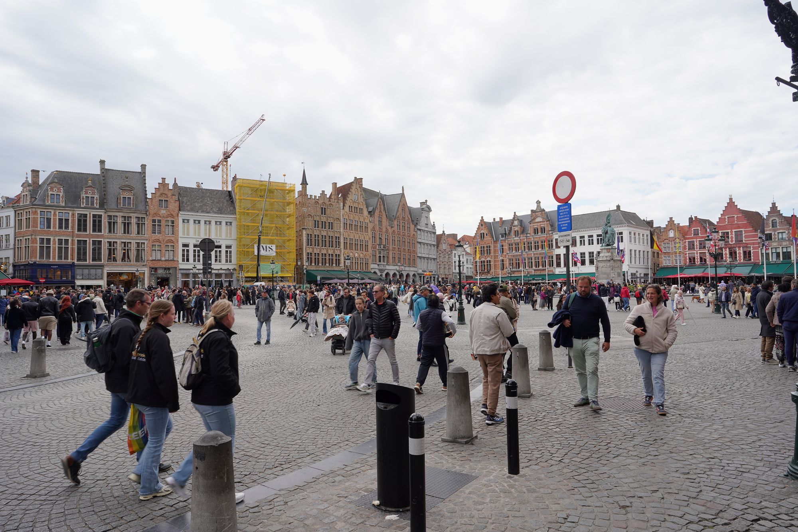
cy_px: 266
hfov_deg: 73.7
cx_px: 399
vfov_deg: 53.1
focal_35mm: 24
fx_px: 532
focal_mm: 24
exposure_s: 1/100
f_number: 10
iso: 100
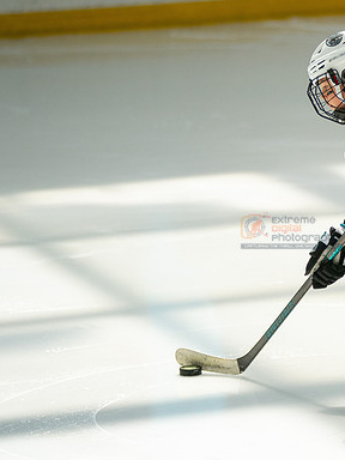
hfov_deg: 4.6
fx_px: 4279
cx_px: 382
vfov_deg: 6.2
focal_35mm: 322
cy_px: 170
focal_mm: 176
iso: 1600
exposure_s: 1/6400
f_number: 2.8
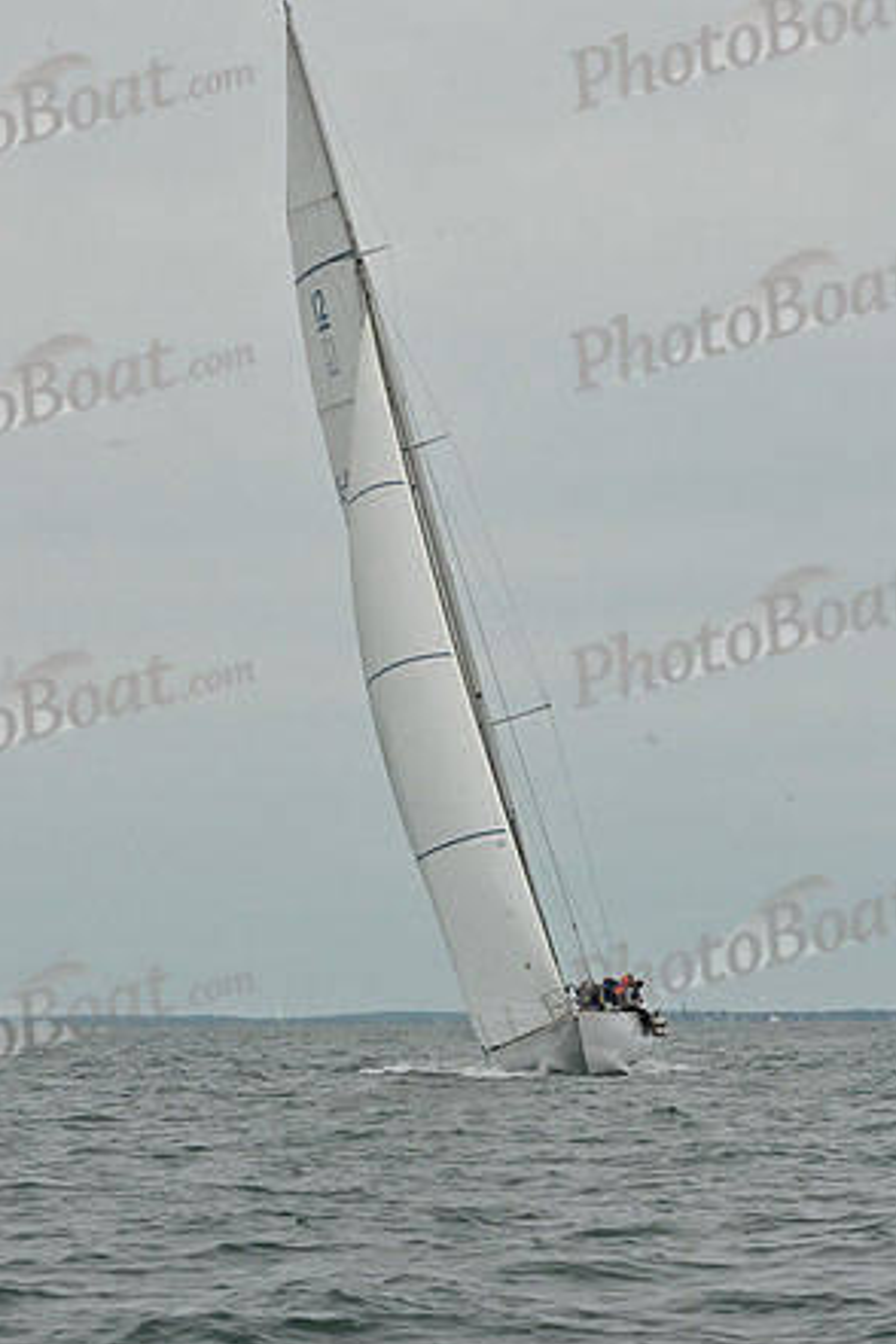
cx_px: 413
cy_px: 515
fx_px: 5898
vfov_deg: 13.0
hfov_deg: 8.7
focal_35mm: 158
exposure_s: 1/1000
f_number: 13
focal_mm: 120
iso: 320
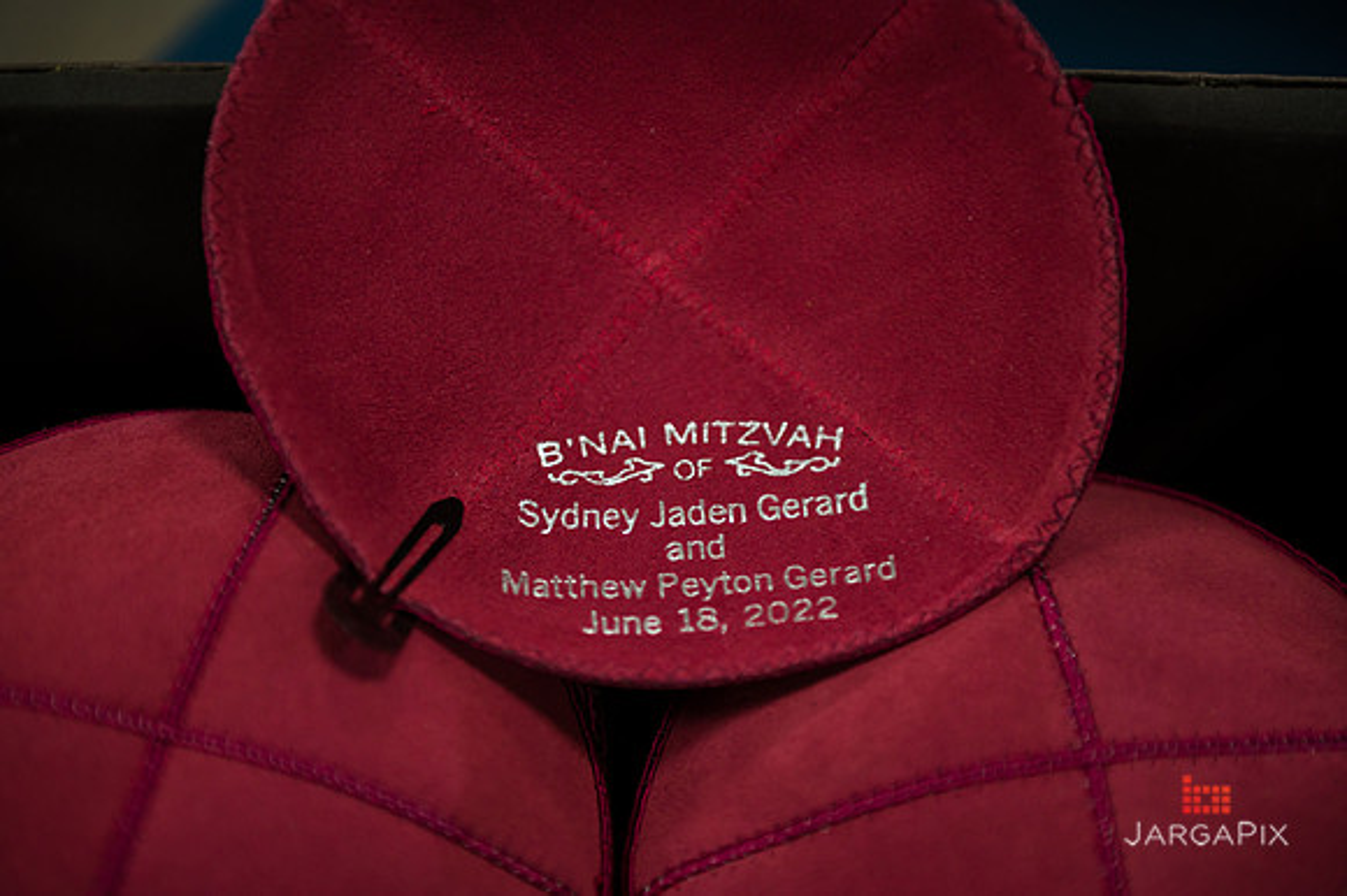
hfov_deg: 28.9
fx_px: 2618
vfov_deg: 19.4
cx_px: 674
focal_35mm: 70
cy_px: 448
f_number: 3.2
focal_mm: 70
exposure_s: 1/125
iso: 640
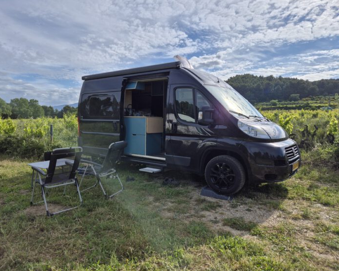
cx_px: 164
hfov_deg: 68.1
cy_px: 132
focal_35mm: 25
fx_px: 251
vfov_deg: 56.8
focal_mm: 5.4
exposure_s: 1/4512
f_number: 1.8
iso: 25
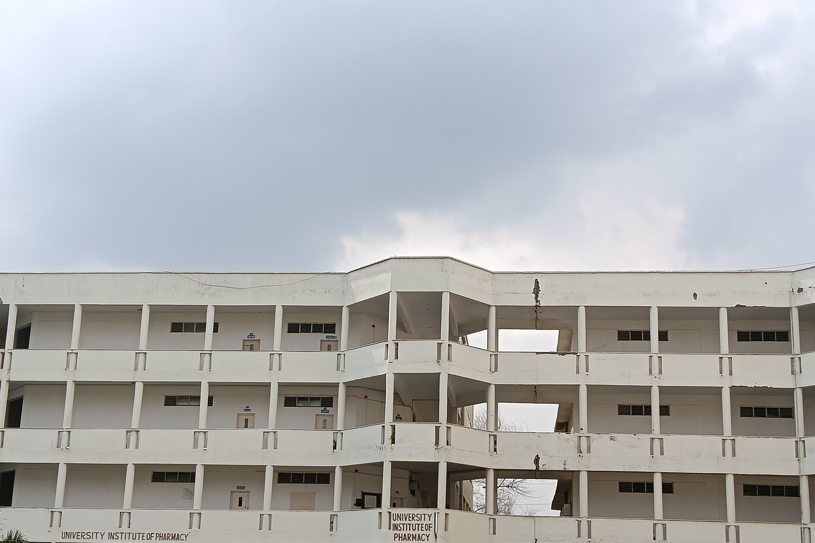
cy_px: 323
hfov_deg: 40.3
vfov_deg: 27.5
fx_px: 1109
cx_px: 418
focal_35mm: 49
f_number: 1.8
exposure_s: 1/654
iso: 50
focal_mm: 3.98
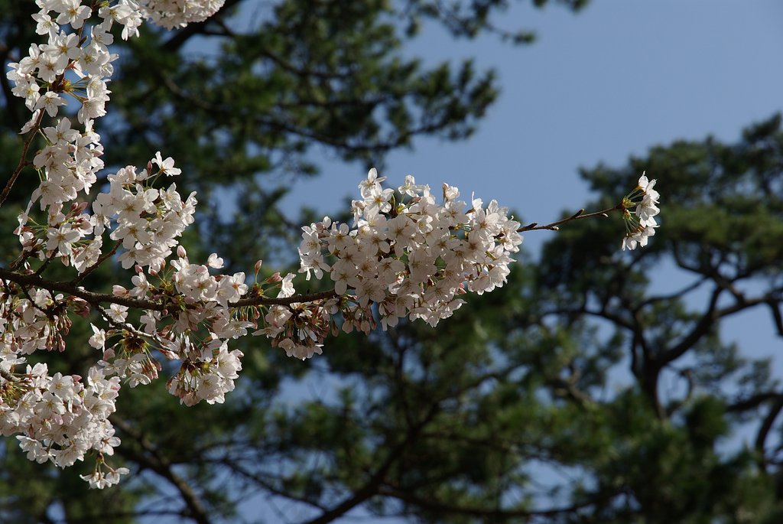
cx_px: 392
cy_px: 262
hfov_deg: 19.4
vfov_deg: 13.1
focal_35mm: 105
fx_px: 2286
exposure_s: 1/250
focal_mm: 70
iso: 100
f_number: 9
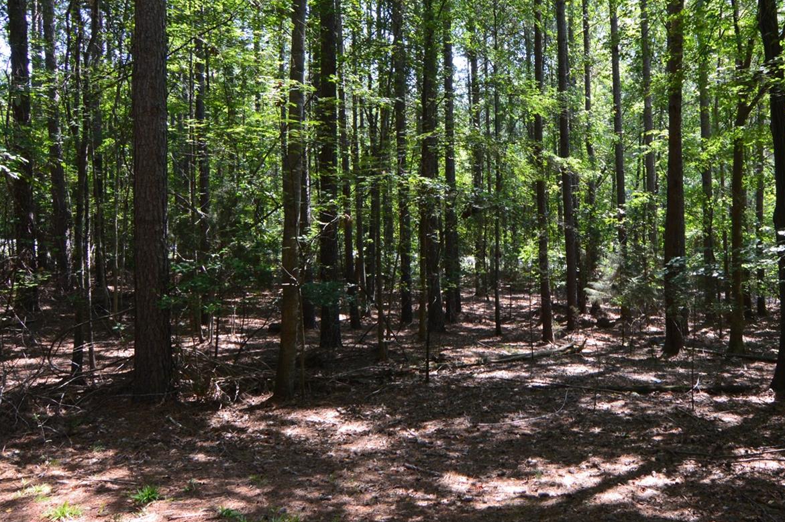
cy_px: 187
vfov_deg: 44.6
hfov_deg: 62.3
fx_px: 629
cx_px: 525
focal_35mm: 29
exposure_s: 1/60
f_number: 8
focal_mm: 11
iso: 640
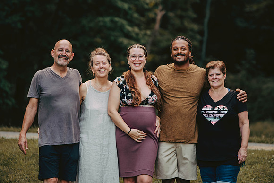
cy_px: 92
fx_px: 1370
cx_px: 137
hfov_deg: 11.4
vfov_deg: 7.6
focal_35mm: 180
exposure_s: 1/125
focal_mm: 180
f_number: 3.5
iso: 250
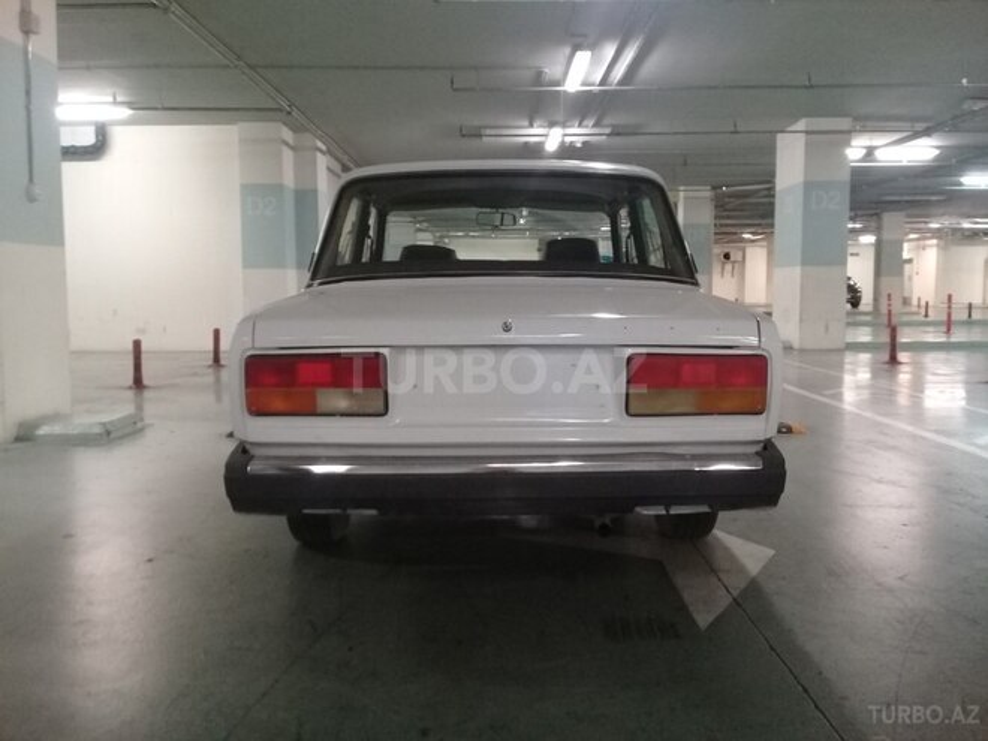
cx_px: 494
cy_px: 370
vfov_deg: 45.4
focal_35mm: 31
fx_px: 885
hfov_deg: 58.4
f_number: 2.2
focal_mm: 3.3
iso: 200
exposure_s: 1/17
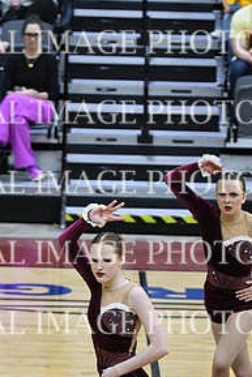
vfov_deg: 5.9
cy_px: 357
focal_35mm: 349
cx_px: 138
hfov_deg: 3.9
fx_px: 3660
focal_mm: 116
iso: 4000
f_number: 3.5
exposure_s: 1/400
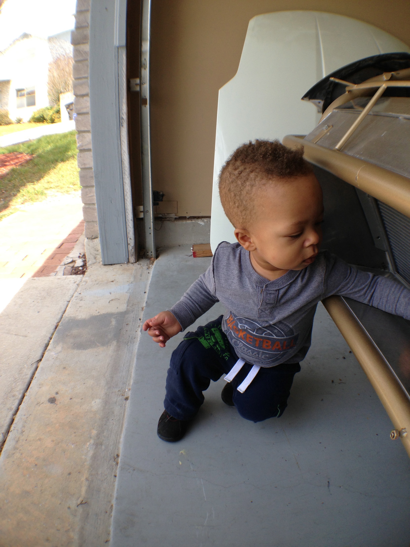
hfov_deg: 42.9
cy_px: 274
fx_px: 521
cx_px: 205
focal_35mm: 33
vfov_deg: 55.4
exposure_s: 1/303
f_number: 2.4
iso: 50
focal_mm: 4.13
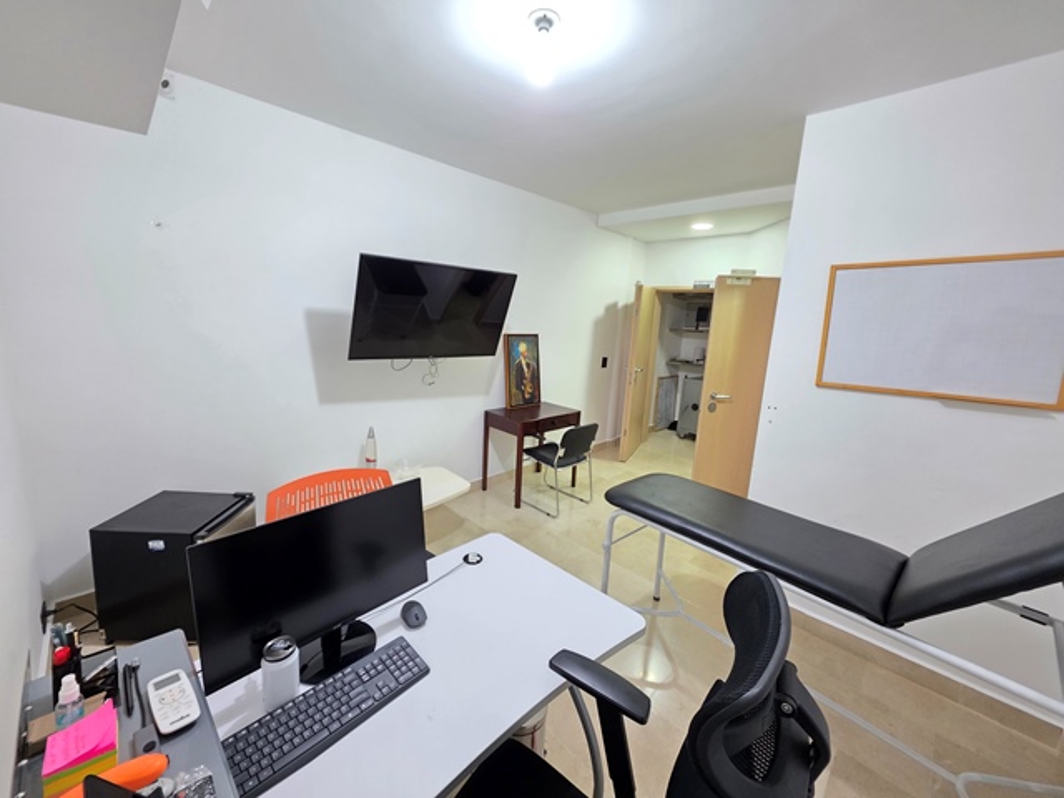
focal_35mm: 13
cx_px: 532
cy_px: 399
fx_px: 400
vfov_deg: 89.9
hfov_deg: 106.2
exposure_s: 1/60
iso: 320
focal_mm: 2.2
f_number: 1.9
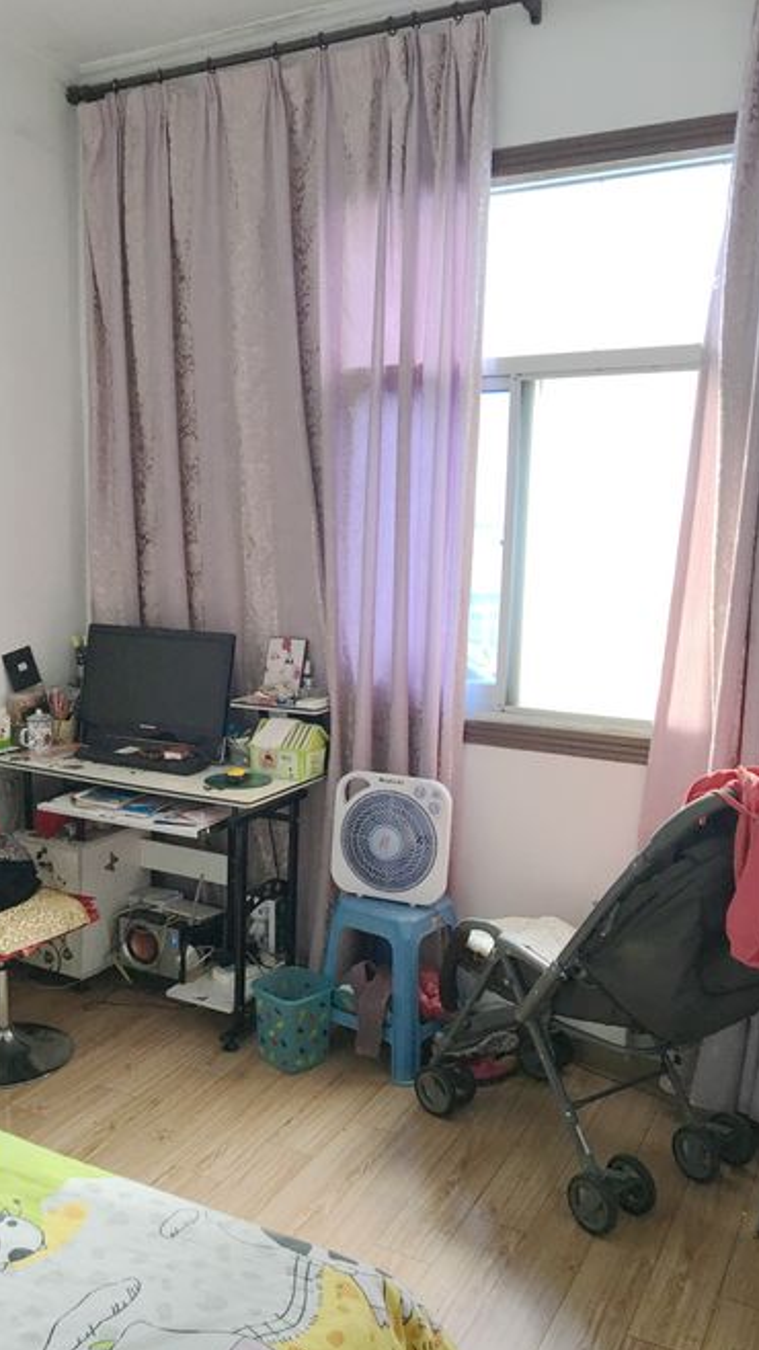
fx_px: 1145
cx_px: 265
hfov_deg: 36.4
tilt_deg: -8.4
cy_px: 680
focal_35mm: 32
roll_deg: -1.9
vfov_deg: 61.0
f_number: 2.2
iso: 64
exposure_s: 1/17
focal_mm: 4.15
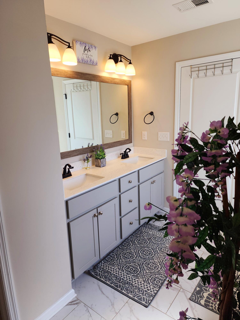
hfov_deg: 58.9
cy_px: 160
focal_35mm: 23
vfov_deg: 73.9
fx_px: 213
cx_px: 120
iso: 16
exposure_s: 1/120
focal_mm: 6.4
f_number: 1.8
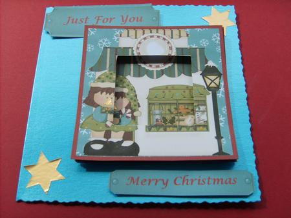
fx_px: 294
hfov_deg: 52.6
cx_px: 146
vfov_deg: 40.7
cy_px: 109
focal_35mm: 35
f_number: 2.8
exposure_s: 1/125
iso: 50
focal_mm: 5.8
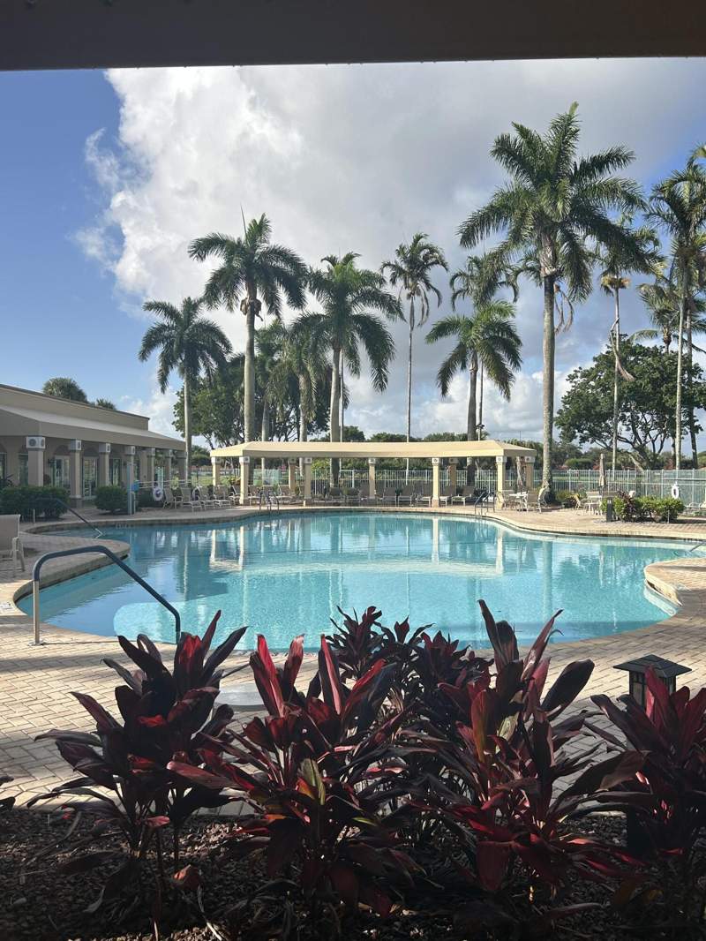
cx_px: 353
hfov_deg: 53.1
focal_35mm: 26
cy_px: 470
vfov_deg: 67.3
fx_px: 707
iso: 50
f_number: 1.5
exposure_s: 1/4444
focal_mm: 5.7
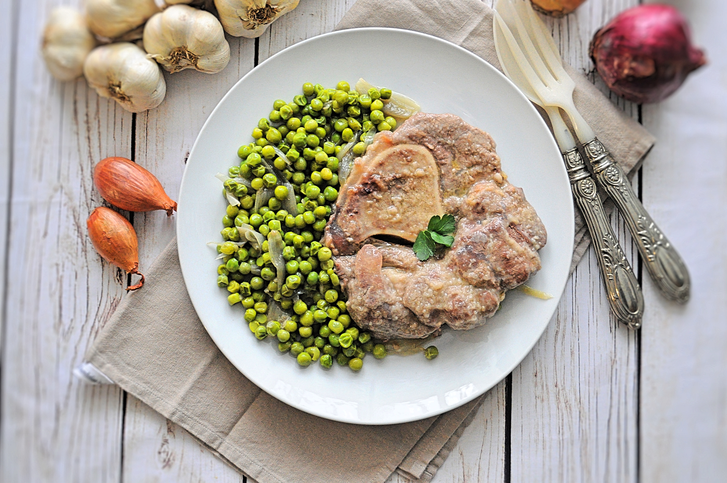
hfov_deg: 41.2
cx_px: 364
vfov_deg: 28.0
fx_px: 968
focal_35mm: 48
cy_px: 242
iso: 1600
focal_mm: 32
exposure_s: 1/30
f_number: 4.8
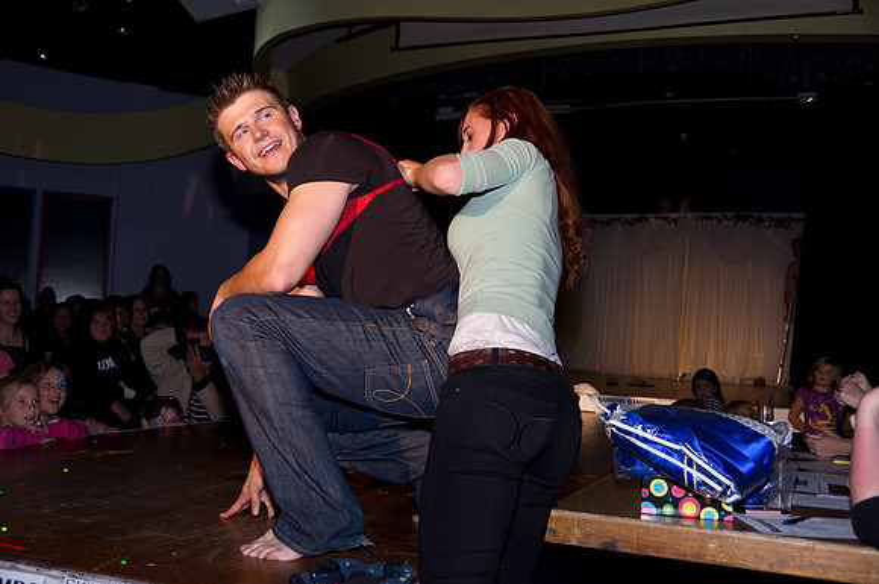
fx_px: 878
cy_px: 292
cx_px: 440
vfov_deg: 36.8
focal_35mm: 36
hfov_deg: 53.2
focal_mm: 23.75
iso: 200
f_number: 2.8
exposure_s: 1/160
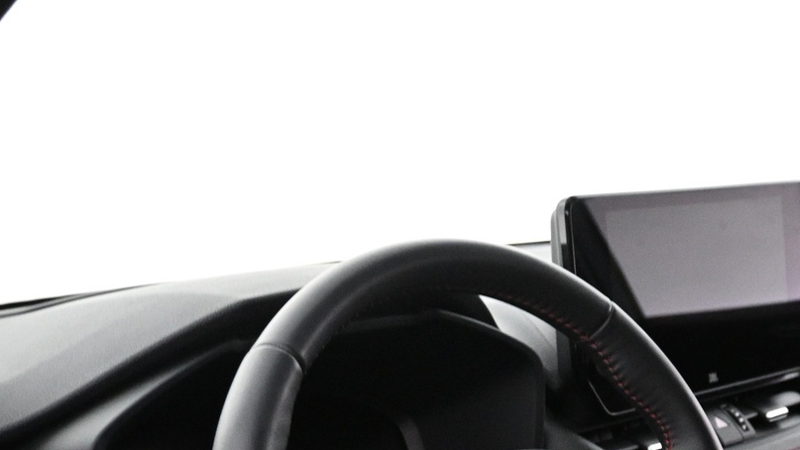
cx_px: 481
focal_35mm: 62
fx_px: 1305
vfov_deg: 18.6
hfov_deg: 34.0
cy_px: 526
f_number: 3.8
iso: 4000
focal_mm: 19.5
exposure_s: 1/40
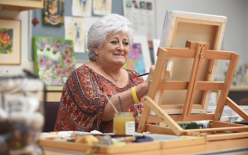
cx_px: 124
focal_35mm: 169
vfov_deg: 7.8
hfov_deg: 12.4
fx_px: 1142
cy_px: 74
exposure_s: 1/400
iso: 400
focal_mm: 165
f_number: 4
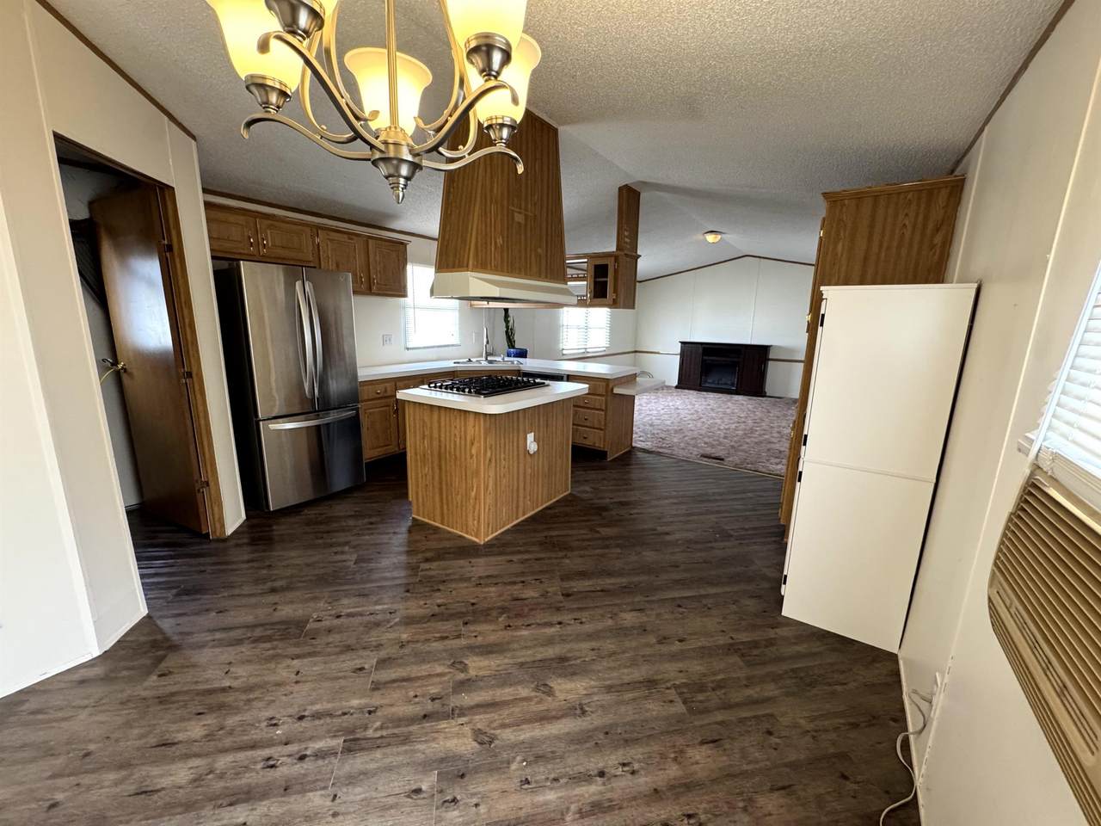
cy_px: 413
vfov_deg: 85.7
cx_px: 550
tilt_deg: -12.3
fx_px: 445
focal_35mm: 14
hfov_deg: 102.1
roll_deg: -0.8
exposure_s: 1/120
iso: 250
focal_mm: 2.22
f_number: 2.2
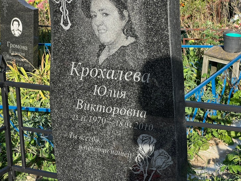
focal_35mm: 77
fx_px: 536
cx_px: 120
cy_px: 90
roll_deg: +2.2
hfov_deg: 25.3
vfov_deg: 19.1
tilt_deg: -17.9
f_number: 2.8
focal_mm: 9
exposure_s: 1/178
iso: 25
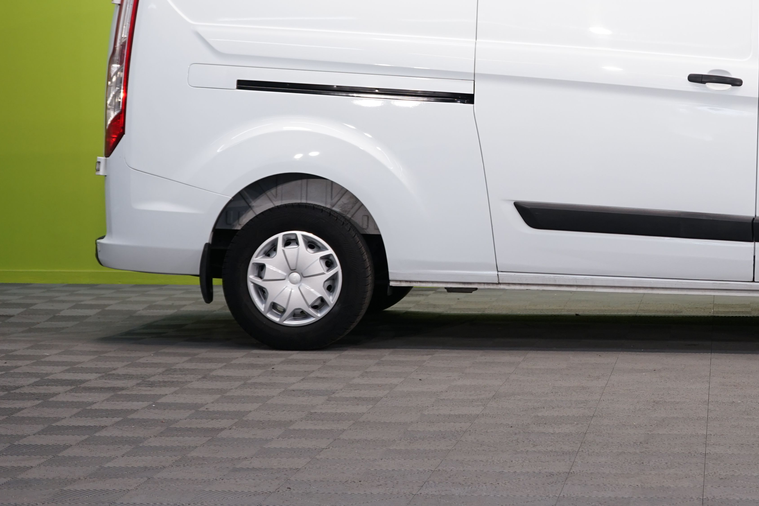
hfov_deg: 19.9
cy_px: 140
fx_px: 2129
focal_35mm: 101
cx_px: 659
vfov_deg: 13.5
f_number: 5
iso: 400
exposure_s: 1/40
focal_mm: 57
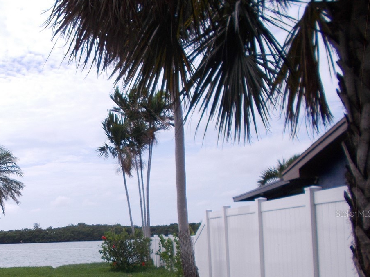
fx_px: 492
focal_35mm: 46
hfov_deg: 38.8
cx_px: 47
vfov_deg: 30.9
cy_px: 213
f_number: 8
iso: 80
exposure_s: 1/200
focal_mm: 4.6
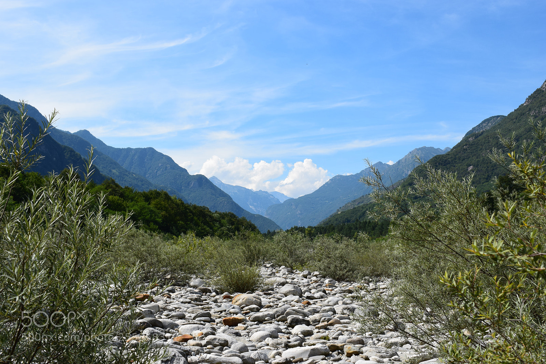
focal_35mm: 40
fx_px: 614
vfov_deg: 33.0
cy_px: 182
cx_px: 273
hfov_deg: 47.9
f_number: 11
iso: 320
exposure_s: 1/500
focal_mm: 27
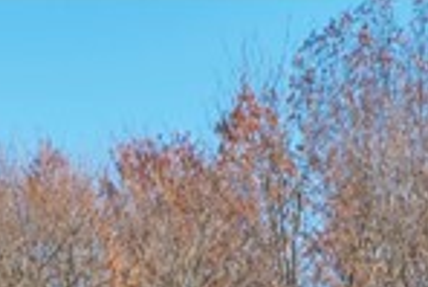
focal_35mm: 337
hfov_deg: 6.0
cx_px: -282
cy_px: 1041
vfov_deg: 3.9
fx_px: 4010
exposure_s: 1/250
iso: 200
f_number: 9
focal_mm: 46
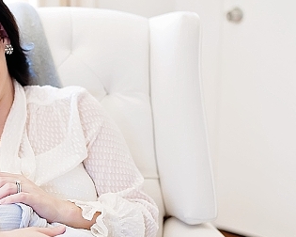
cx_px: 46
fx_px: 701
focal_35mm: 80
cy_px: 109
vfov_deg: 19.2
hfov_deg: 23.4
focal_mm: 35
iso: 500
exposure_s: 1/500
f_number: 1.8
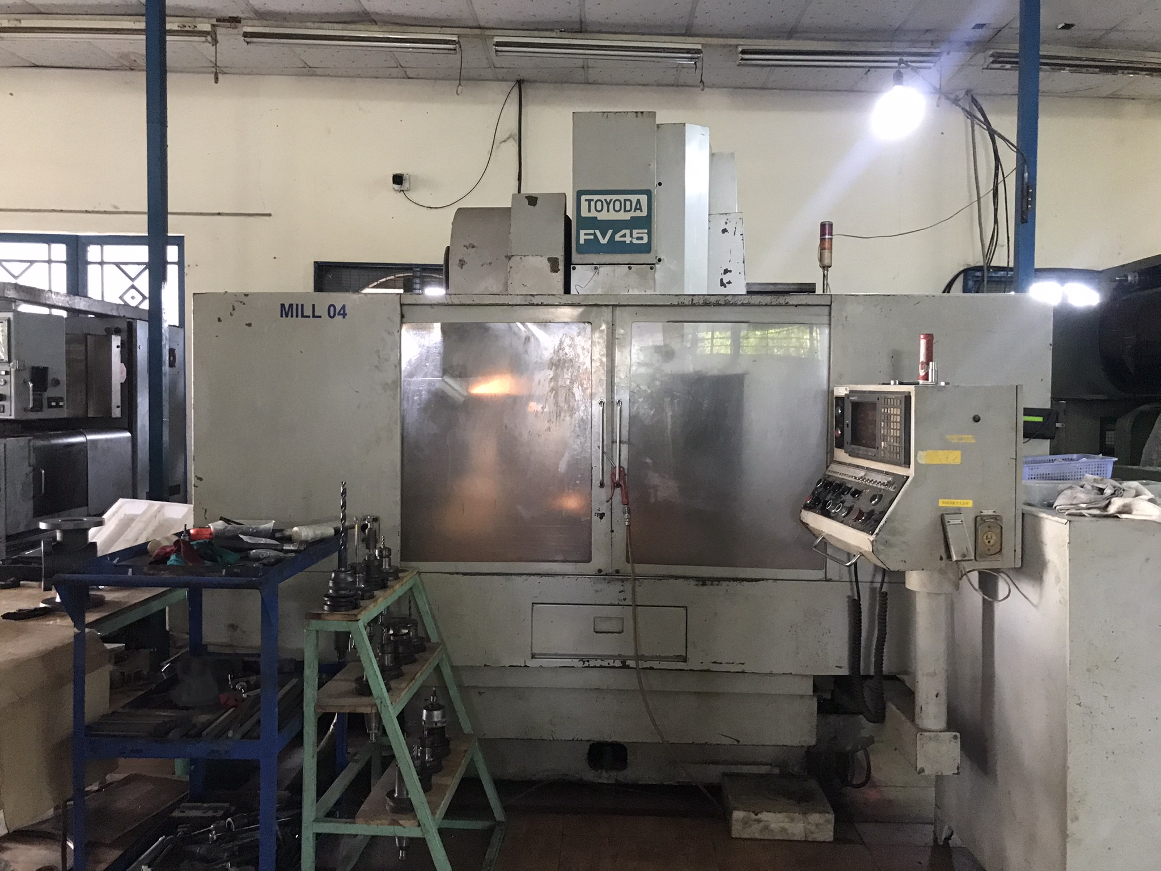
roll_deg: +1.6
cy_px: 436
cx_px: 580
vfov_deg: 49.7
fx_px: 939
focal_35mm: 28
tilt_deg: -0.6
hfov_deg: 63.4
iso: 100
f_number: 1.8
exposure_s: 1/17
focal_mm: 3.99
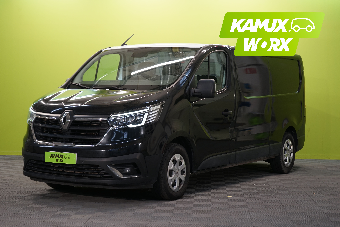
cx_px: 170
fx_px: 661
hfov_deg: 28.8
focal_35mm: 70
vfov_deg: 19.5
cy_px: 114
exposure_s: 1/25
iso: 320
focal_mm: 70
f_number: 5.6
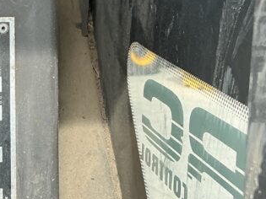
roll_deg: +1.0
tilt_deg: -11.8
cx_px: -45
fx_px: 699
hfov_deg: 20.3
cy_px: 127
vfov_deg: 16.2
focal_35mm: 91
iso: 25
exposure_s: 1/346
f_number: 1.8
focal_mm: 3
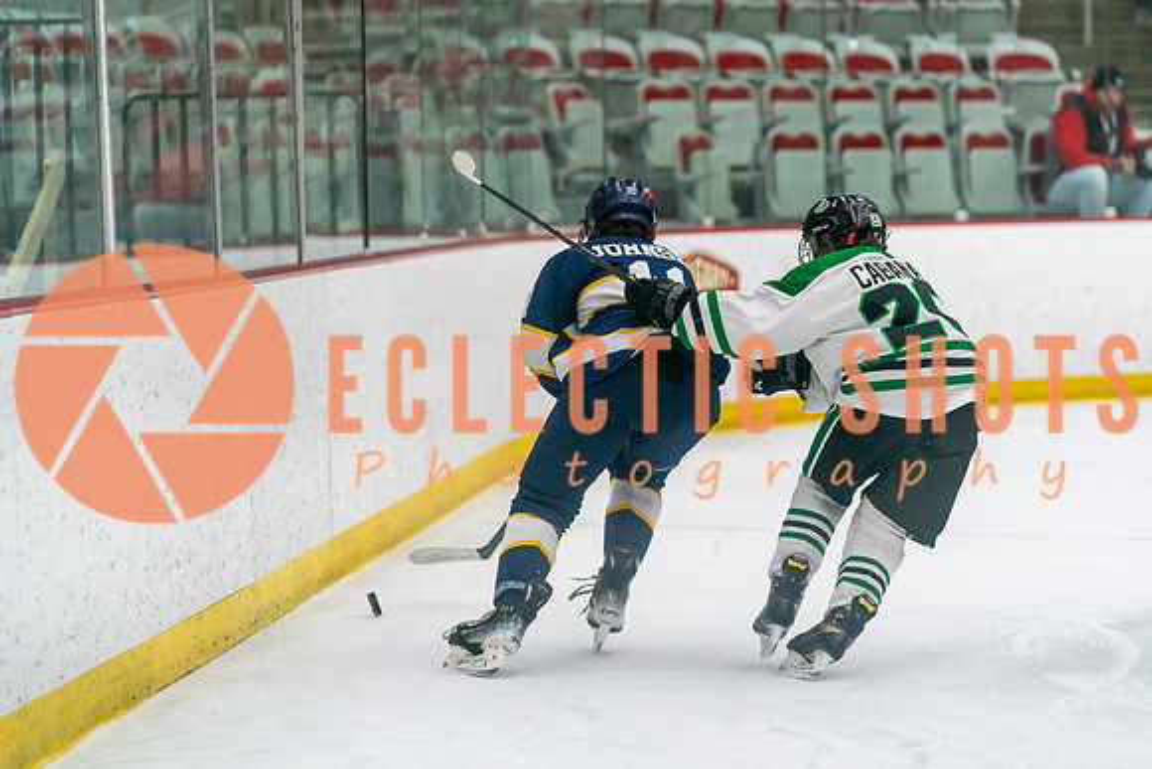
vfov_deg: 10.4
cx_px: 636
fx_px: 4204
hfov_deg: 15.6
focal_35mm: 131
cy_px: 384
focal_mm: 119
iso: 4000
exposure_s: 1/1600
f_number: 2.8
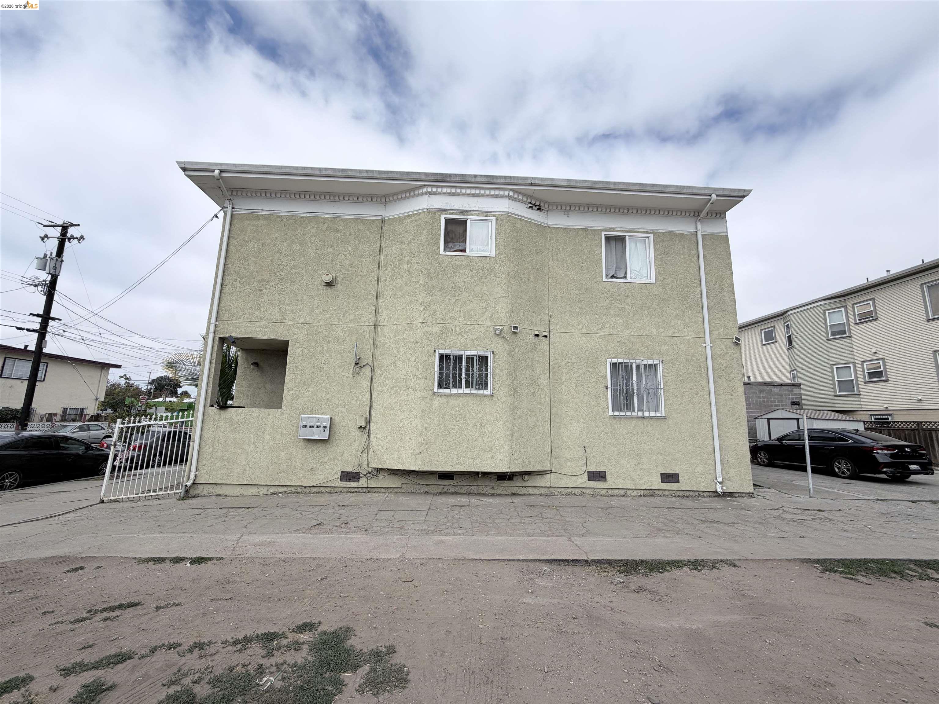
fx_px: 380
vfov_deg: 85.7
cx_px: 470
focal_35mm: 14
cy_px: 352
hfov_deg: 102.1
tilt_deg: +10.6
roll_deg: -1.1
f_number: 2.2
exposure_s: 1/1259
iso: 20
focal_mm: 2.22
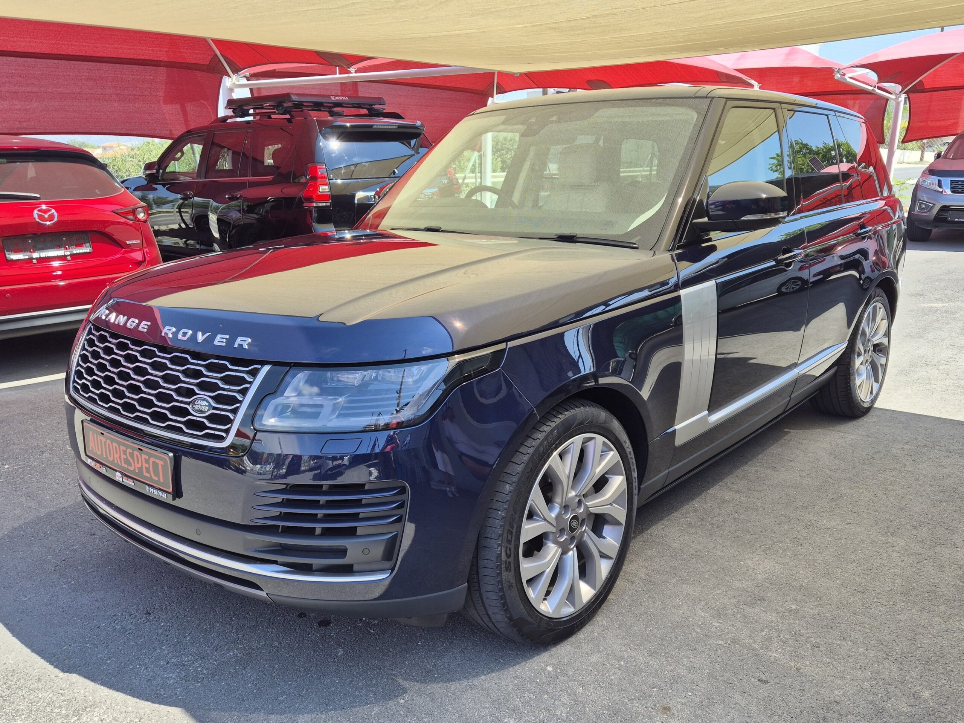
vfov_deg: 58.9
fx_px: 640
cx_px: 482
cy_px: 362
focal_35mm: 23
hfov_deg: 73.9
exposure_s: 1/568
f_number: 1.8
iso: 25
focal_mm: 5.4
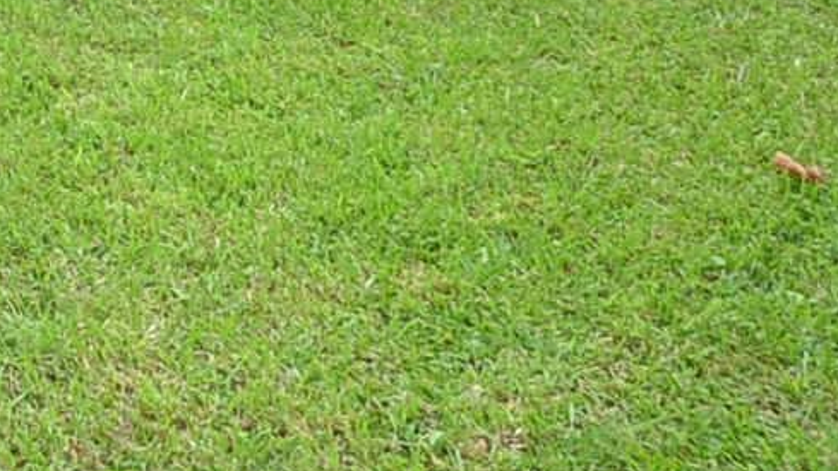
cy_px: -685
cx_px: -444
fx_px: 1755
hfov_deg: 21.9
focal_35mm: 79
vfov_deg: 12.1
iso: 200
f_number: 6.3
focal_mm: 10
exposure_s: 1/160
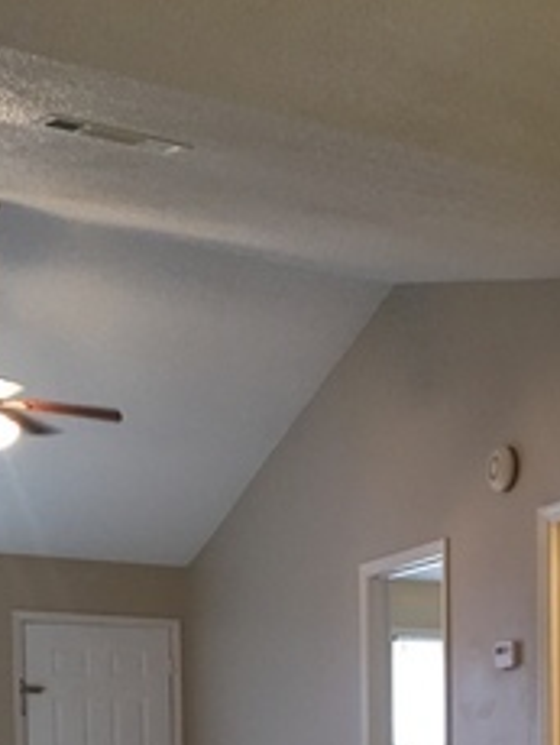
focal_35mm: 63
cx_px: 481
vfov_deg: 28.2
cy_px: 800
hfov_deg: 22.9
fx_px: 1356
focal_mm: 4.15
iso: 125
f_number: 2.2
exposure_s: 1/30
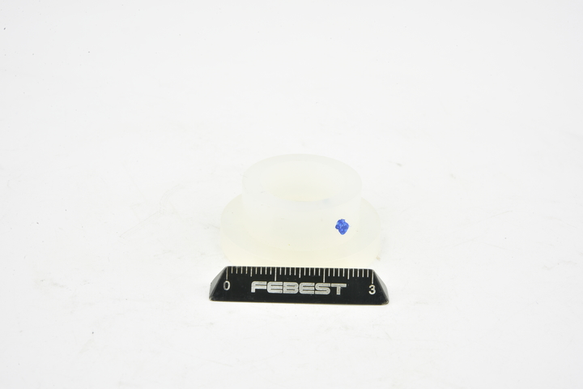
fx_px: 972
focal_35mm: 60
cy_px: 194
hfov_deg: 33.4
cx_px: 292
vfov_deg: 22.6
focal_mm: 60
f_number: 29
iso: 64
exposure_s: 1/2
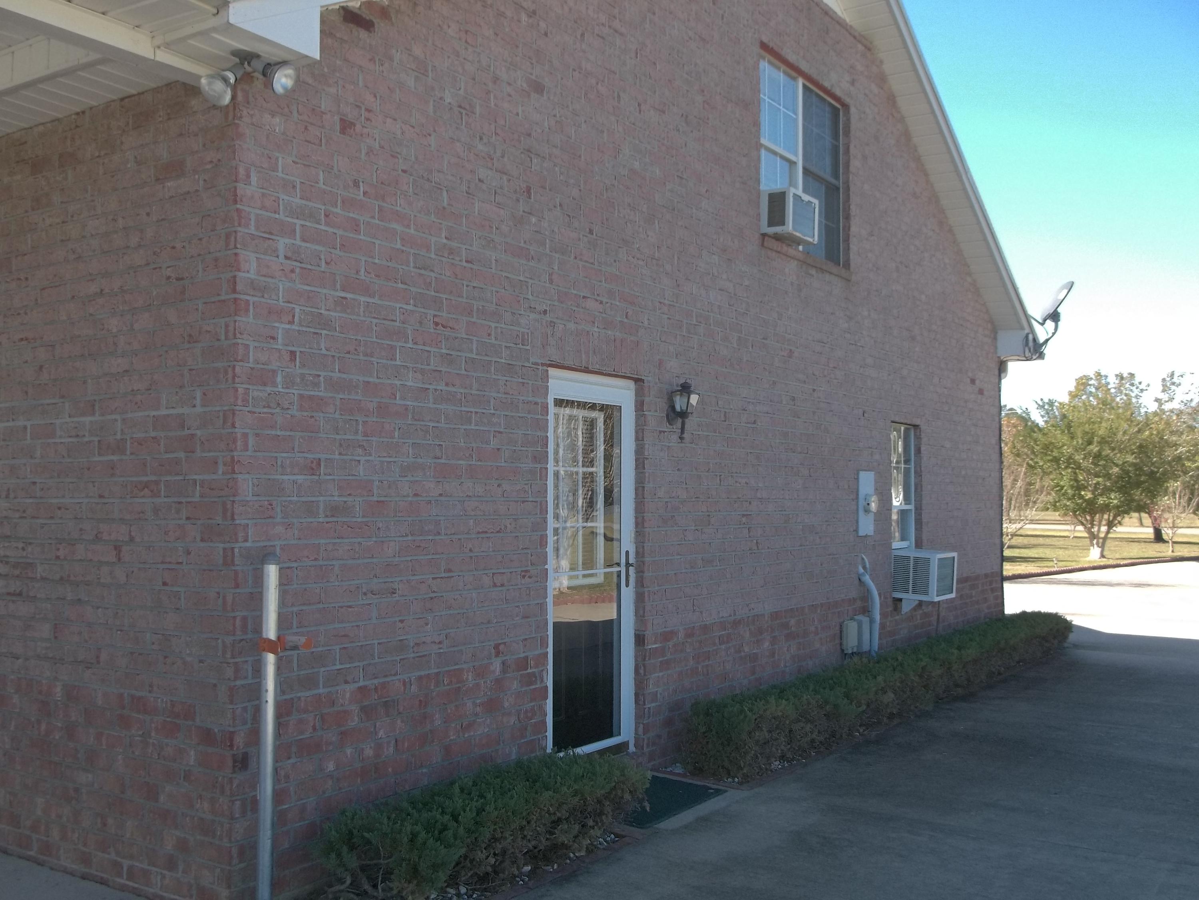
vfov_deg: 42.9
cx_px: 600
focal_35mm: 33
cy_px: 450
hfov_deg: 55.4
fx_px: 1143
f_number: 3.3
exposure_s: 1/250
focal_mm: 5.9
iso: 80
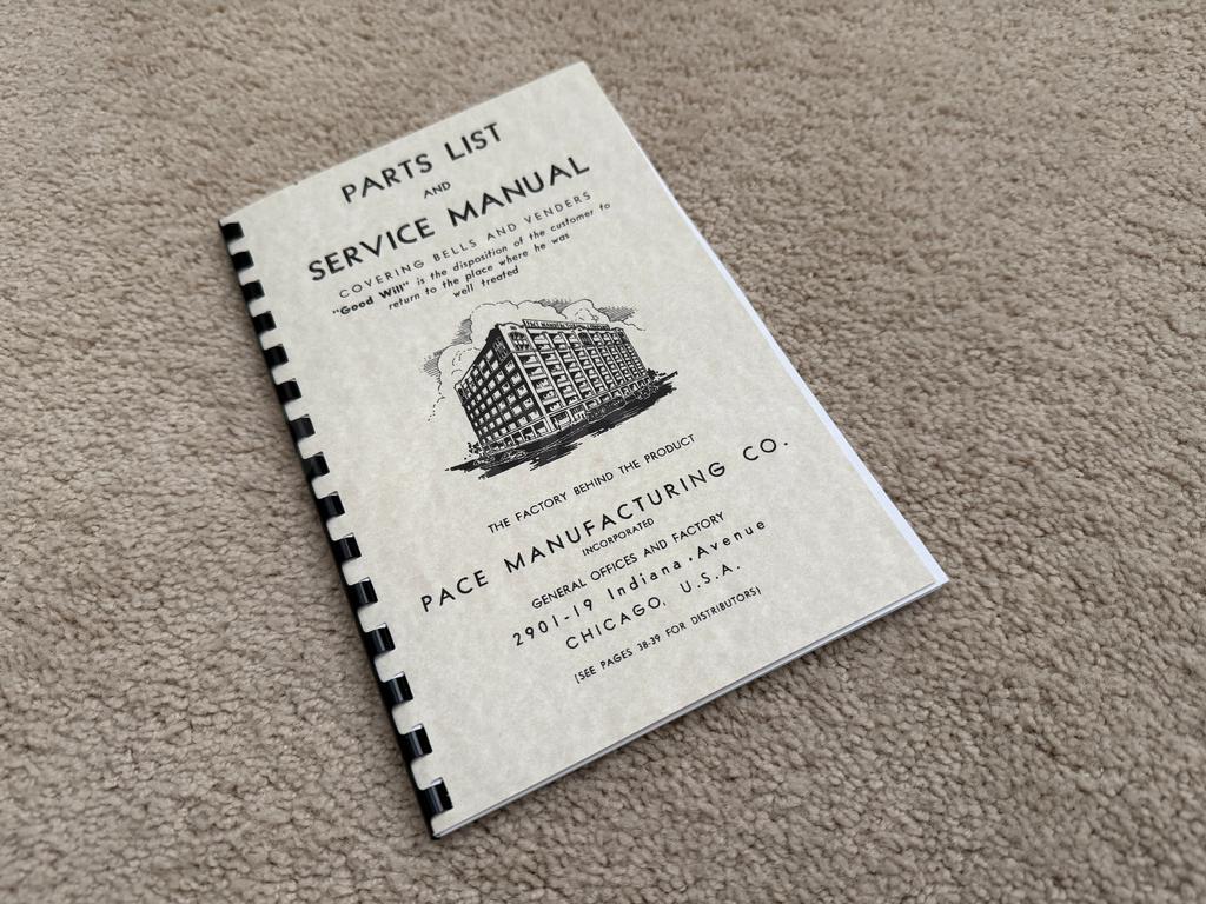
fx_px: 836
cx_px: 603
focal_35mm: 24
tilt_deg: -62.0
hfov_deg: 71.6
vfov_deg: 56.8
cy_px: 452
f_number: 1.78
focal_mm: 6.76
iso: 200
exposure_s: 1/60
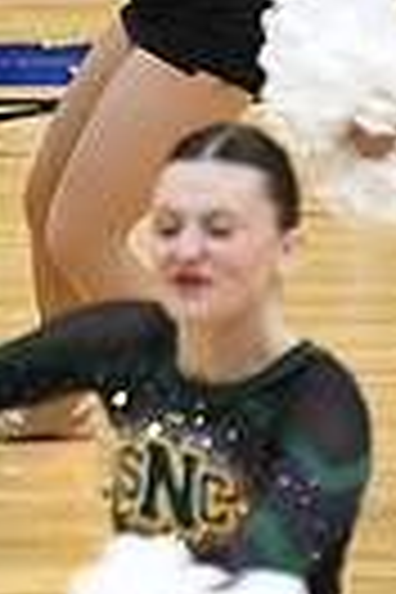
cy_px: 128
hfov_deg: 1.7
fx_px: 13562
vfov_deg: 2.5
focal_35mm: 822
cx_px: -860
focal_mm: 125
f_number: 2.8
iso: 3200
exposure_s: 1/400
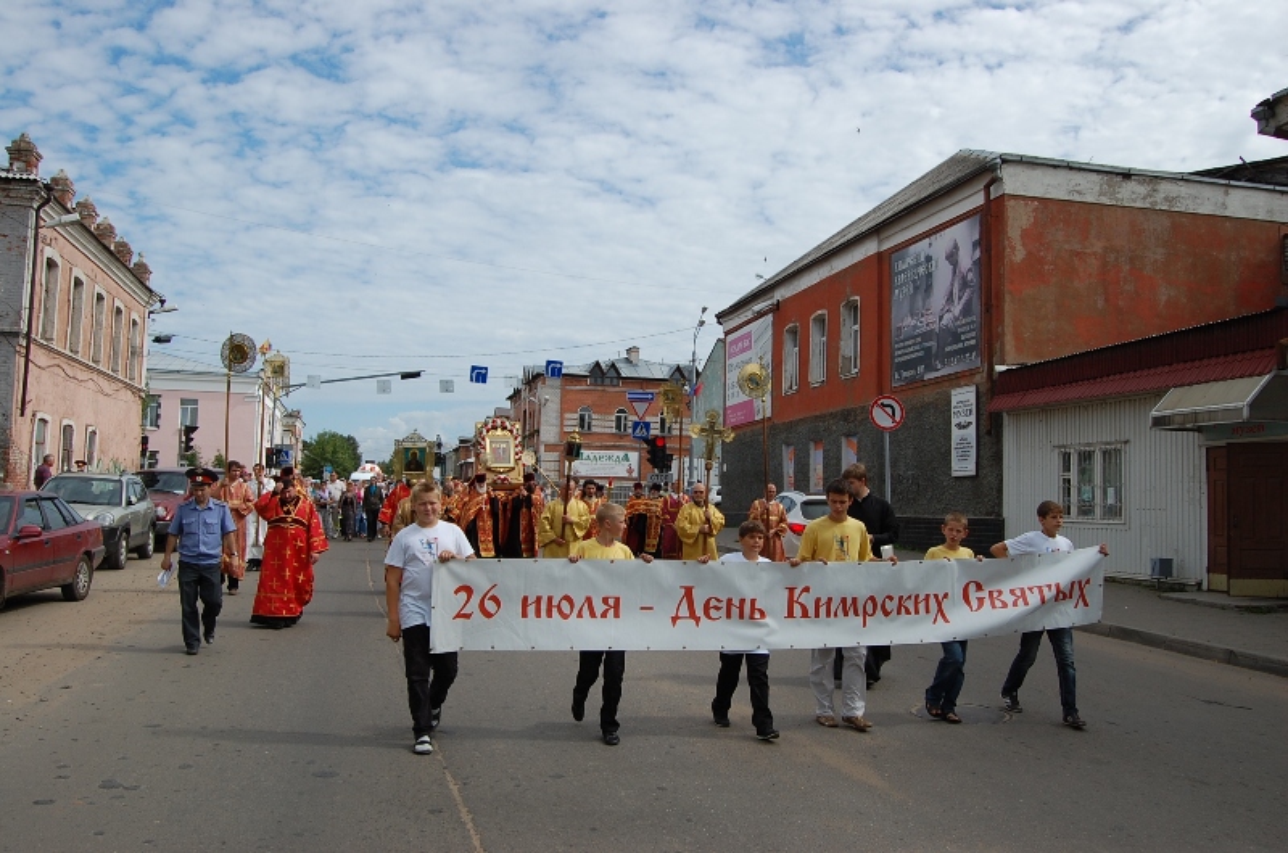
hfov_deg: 62.0
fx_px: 1071
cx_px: 644
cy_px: 426
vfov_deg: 43.4
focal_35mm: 30
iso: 200
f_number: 9
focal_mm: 20
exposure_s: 1/320
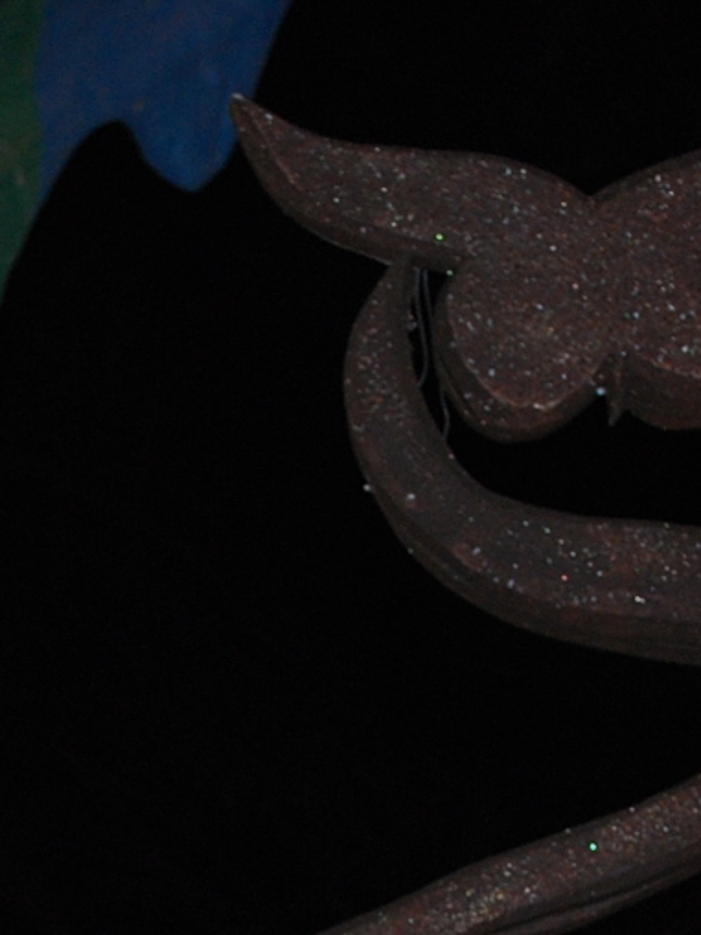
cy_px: 1125
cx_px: 114
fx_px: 3564
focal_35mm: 132
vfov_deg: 14.5
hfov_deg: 11.2
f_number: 4.2
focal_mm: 24
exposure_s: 1/40
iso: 400
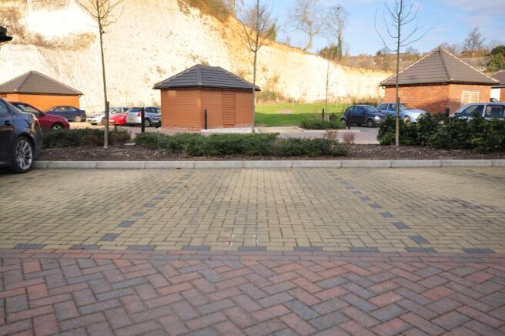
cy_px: 168
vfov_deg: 43.5
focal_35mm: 30
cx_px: 252
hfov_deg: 62.0
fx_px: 420
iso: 200
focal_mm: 20
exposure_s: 1/125
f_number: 7.1
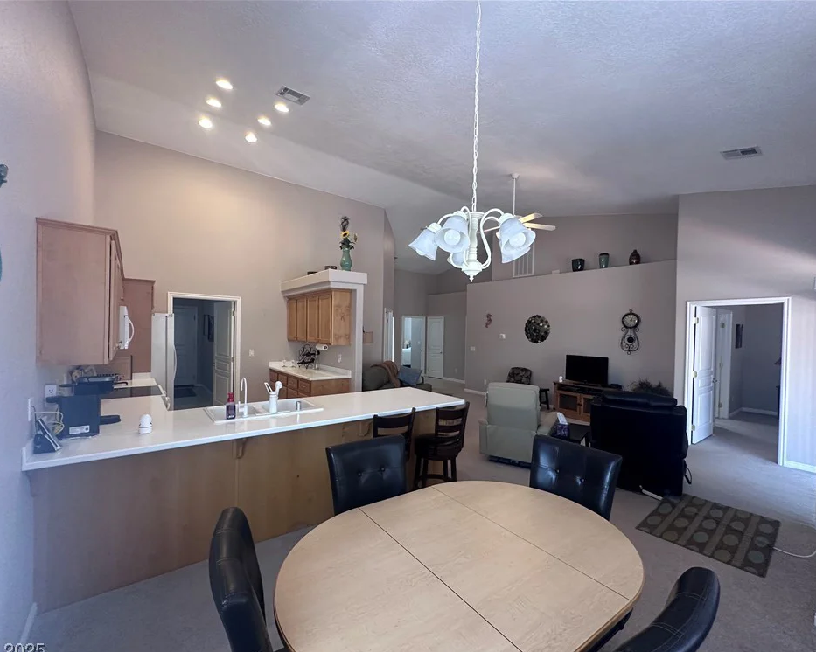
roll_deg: -1.1
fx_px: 362
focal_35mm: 15
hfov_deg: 96.8
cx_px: 405
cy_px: 335
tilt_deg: -1.2
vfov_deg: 84.0
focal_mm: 2.22
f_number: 2.2
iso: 250
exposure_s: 1/120
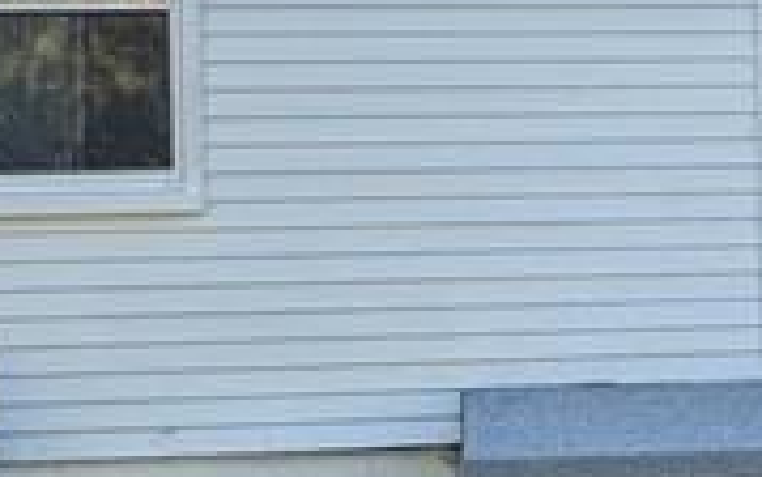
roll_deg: +1.1
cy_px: 153
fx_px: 1766
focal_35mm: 85
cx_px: 694
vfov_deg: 15.3
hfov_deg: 23.7
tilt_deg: +0.4
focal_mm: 2.22
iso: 40
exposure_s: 1/364
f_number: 2.2
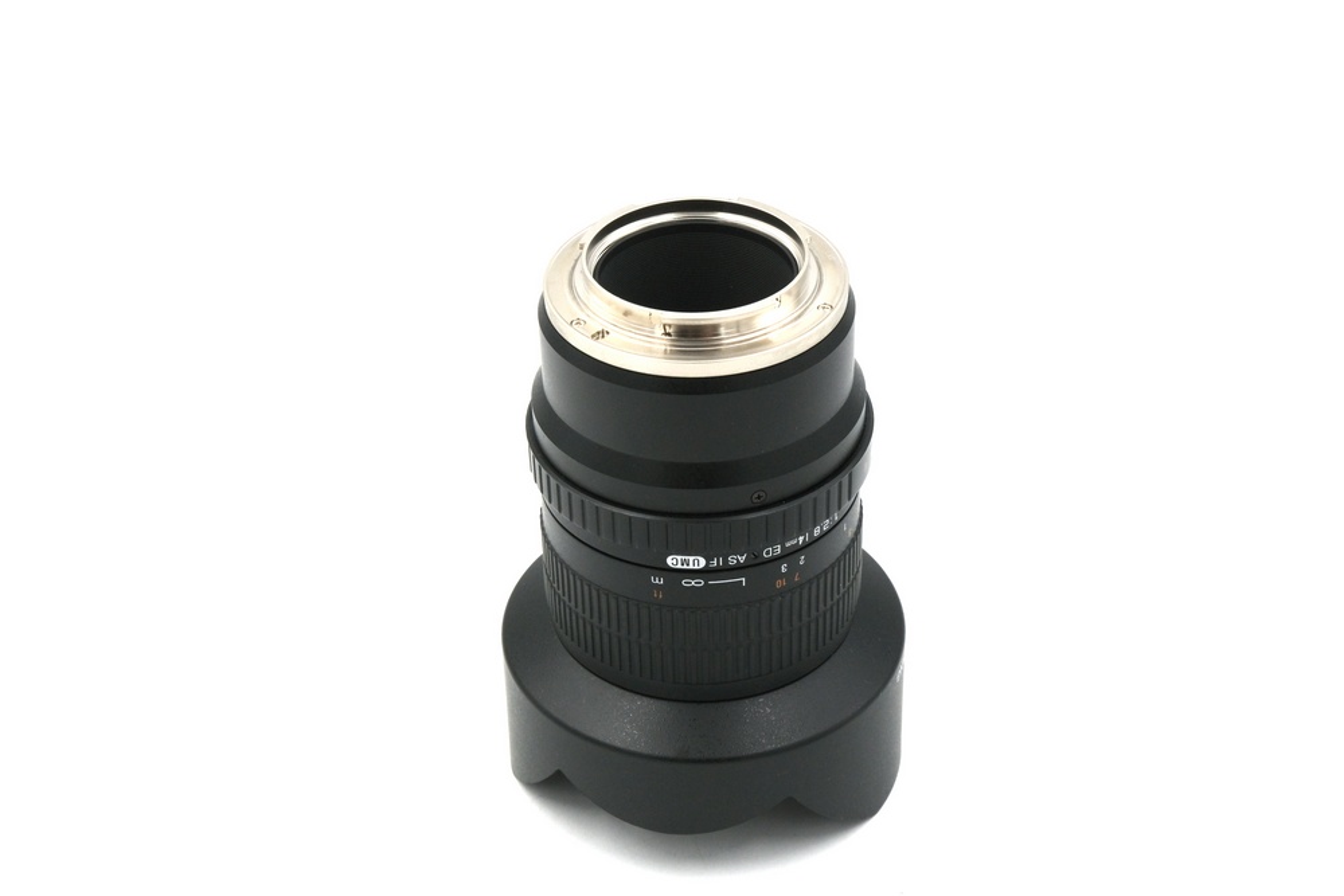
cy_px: 448
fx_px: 2091
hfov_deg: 35.6
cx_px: 672
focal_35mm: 56
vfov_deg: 24.2
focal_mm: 37.4
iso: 800
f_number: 14
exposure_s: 1/250
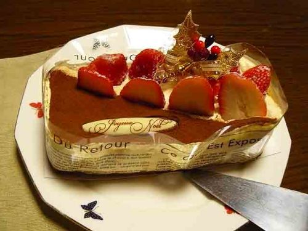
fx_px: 320
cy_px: 116
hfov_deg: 51.4
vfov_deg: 39.7
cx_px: 154
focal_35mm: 36
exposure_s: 1/15
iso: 400
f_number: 2.8
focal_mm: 6
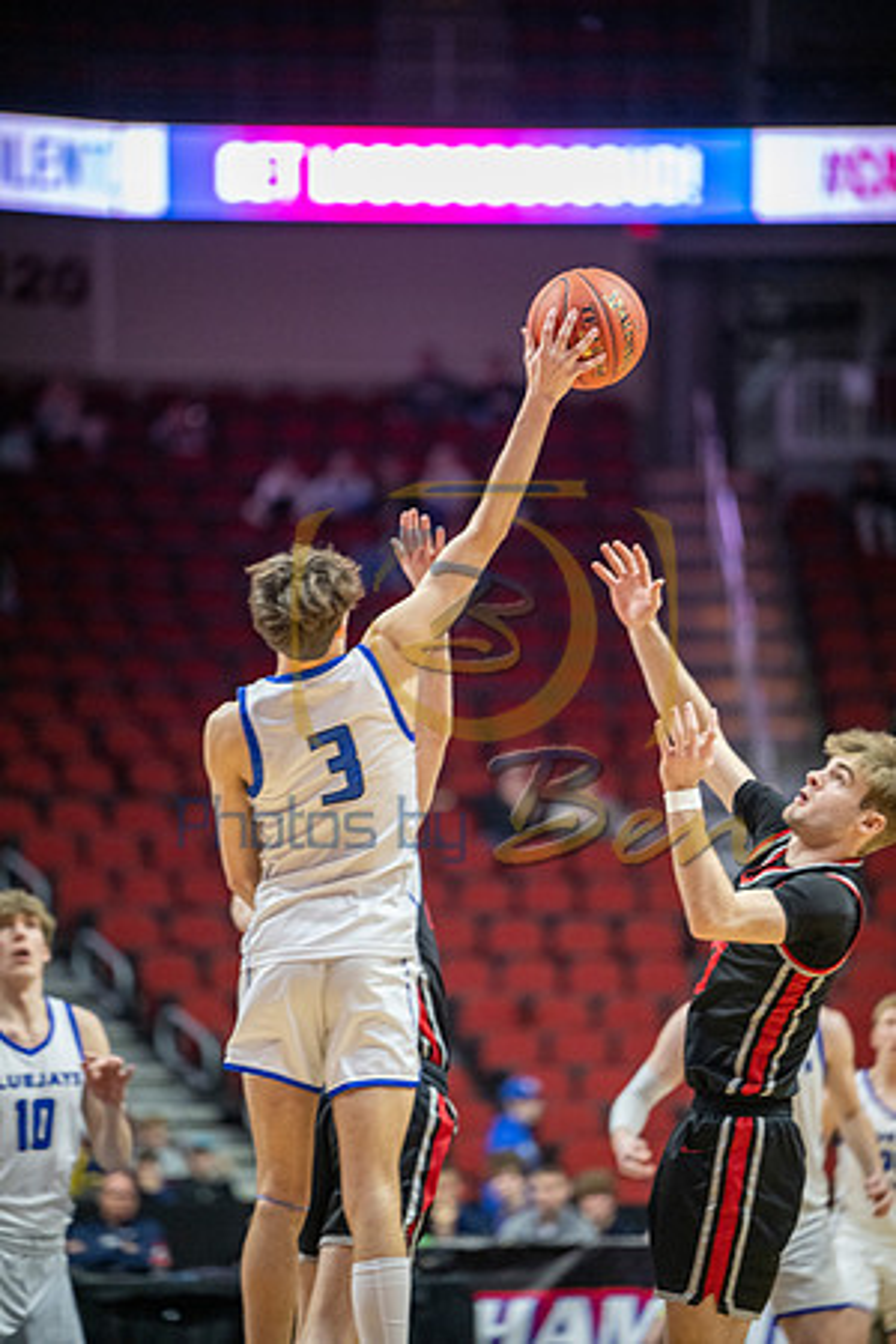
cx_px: 448
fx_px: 7466
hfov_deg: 6.9
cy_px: 672
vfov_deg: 10.3
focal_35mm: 200
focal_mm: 200
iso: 2500
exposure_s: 1/640
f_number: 2.8
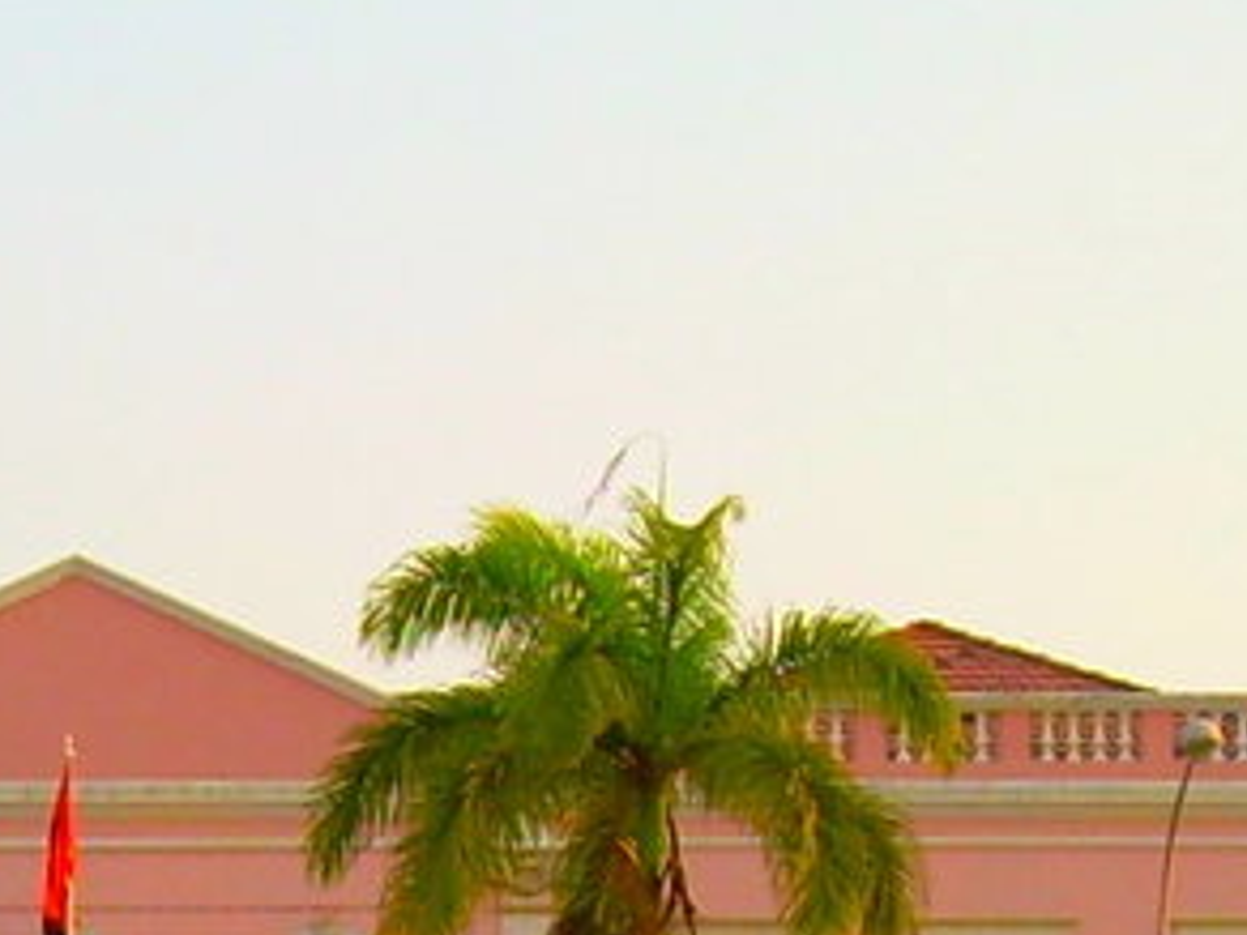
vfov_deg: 9.3
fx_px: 5620
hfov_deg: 12.6
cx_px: 162
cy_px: 1221
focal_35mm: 156
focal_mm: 6.3
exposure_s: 1/250
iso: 50
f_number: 2.8
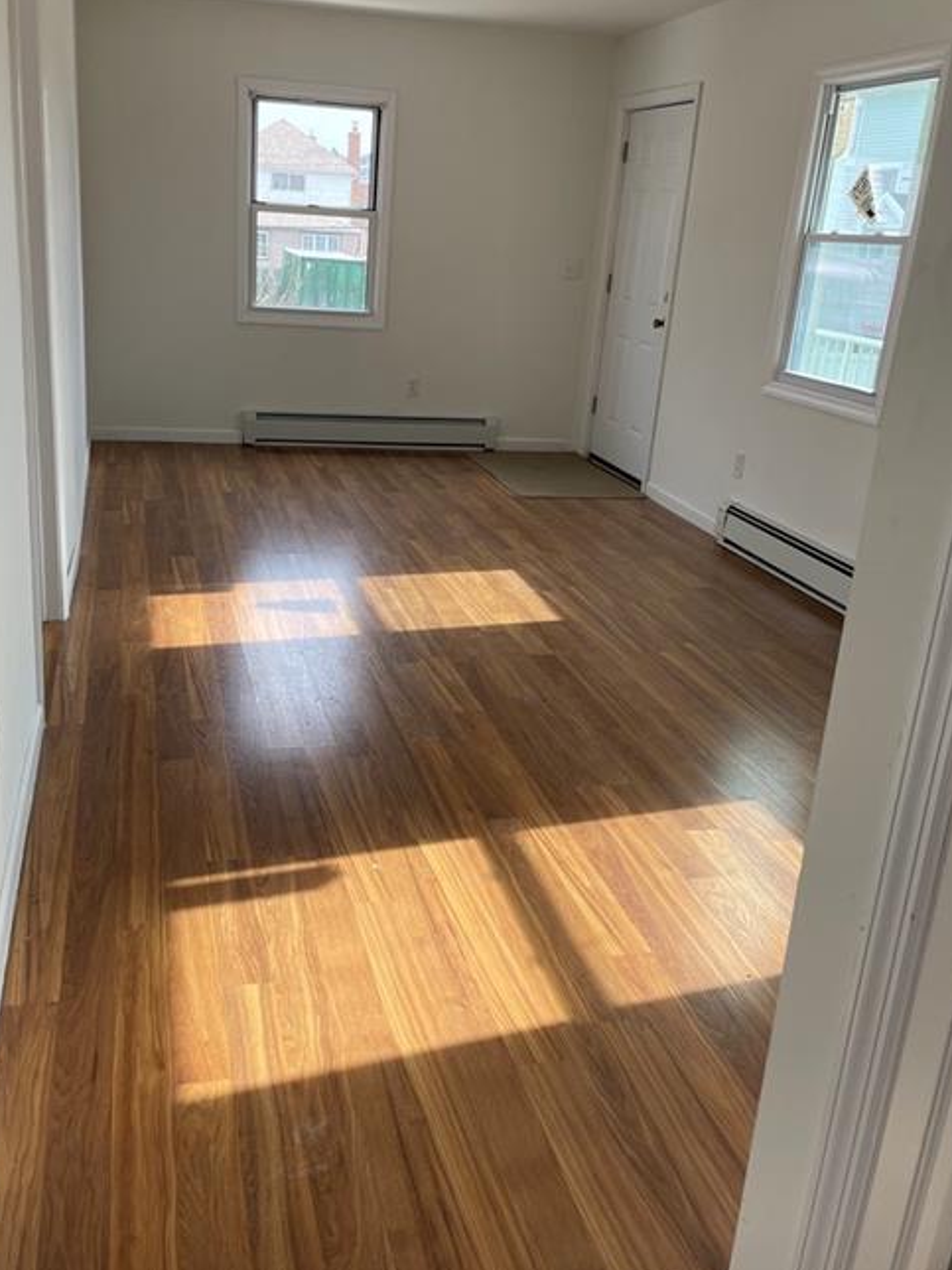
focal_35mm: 31
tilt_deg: -17.6
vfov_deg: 58.3
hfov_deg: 45.3
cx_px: 414
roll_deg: -3.8
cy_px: 590
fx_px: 1137
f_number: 1.6
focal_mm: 4.2
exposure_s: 1/223
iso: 32
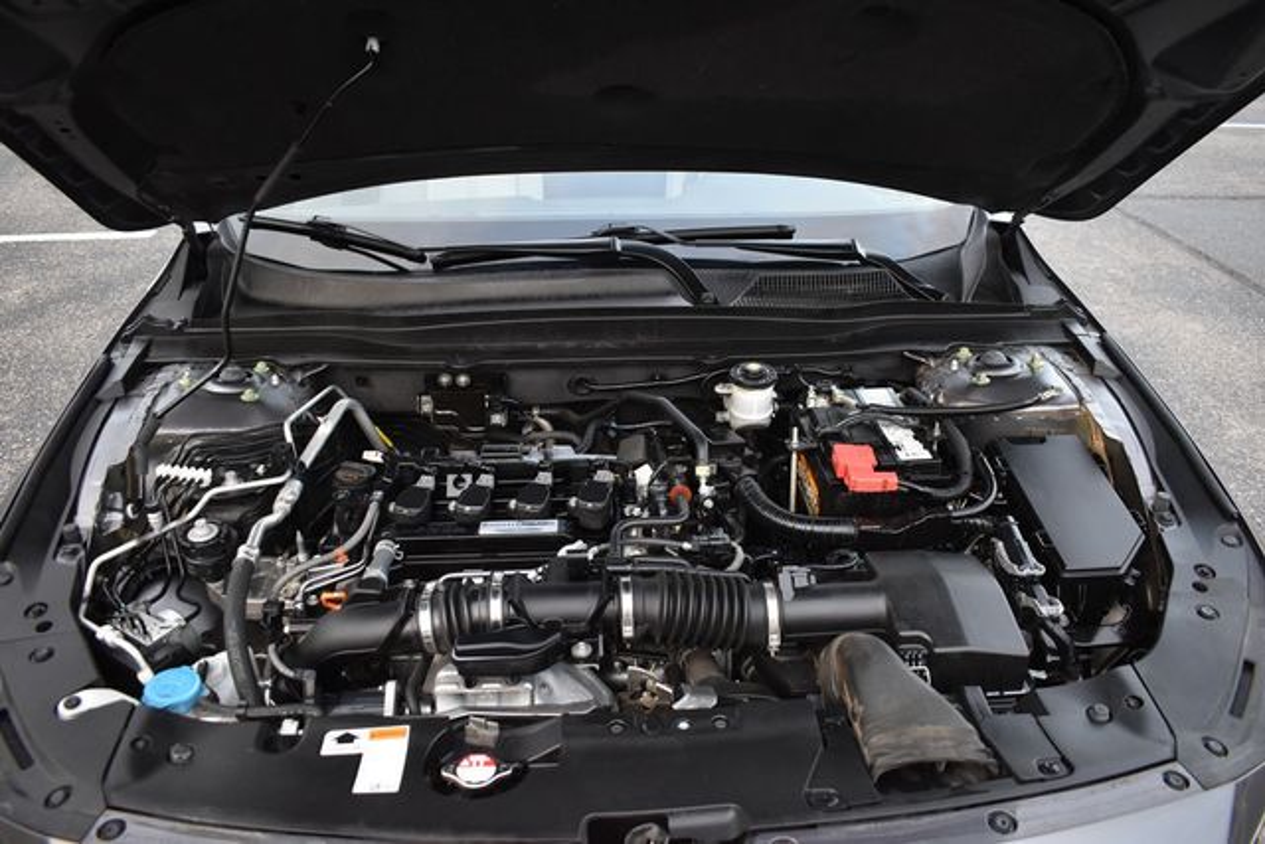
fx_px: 949
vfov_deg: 48.0
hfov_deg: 67.4
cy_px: 422
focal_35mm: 27
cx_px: 632
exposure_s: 1/125
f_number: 3.5
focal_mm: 18
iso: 900
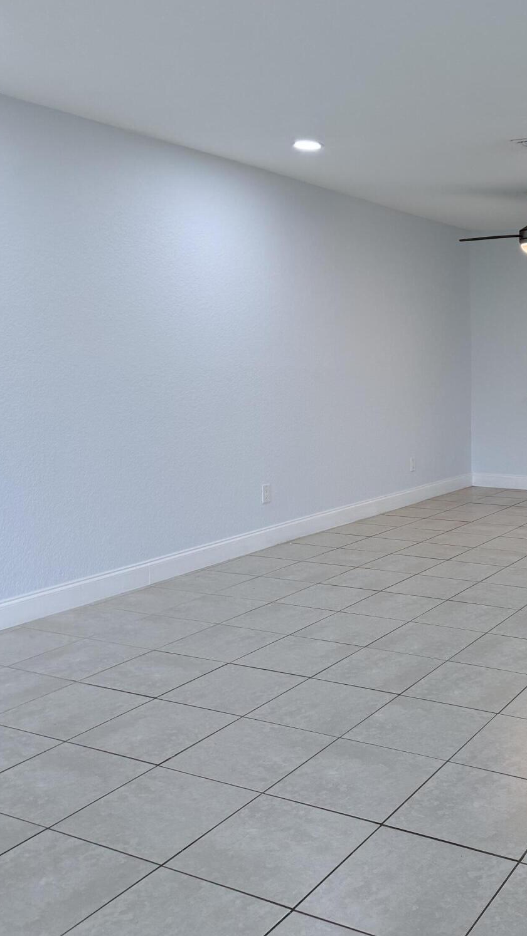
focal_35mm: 35
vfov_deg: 56.6
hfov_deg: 32.2
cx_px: 464
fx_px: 870
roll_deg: +0.4
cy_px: 471
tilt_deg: -7.2
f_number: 1.78
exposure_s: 1/228
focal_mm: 6.76
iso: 200
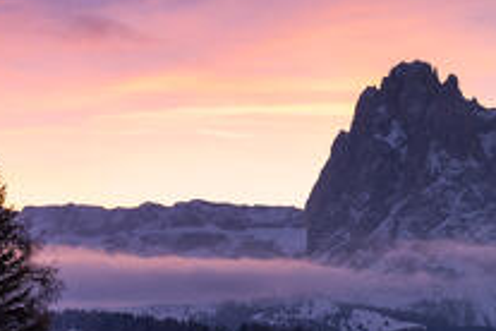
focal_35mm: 107
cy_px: 249
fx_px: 1474
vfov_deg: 12.8
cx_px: 474
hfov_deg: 18.7
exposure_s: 1.6
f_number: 8
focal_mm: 37
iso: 100
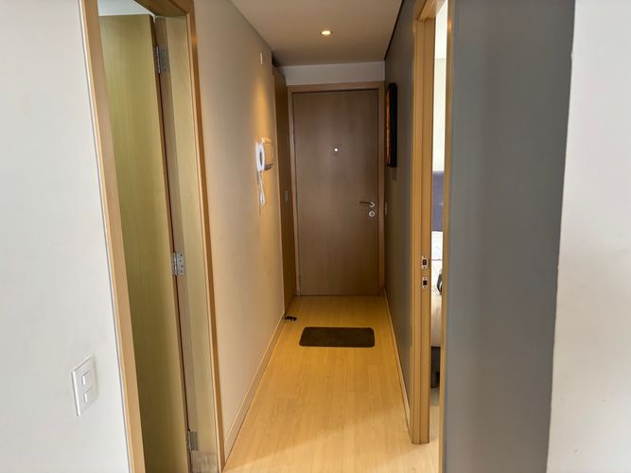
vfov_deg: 53.0
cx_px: 316
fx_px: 474
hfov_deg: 67.3
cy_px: 236
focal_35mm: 26
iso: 125
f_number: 1.6
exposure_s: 1/104
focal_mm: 5.96
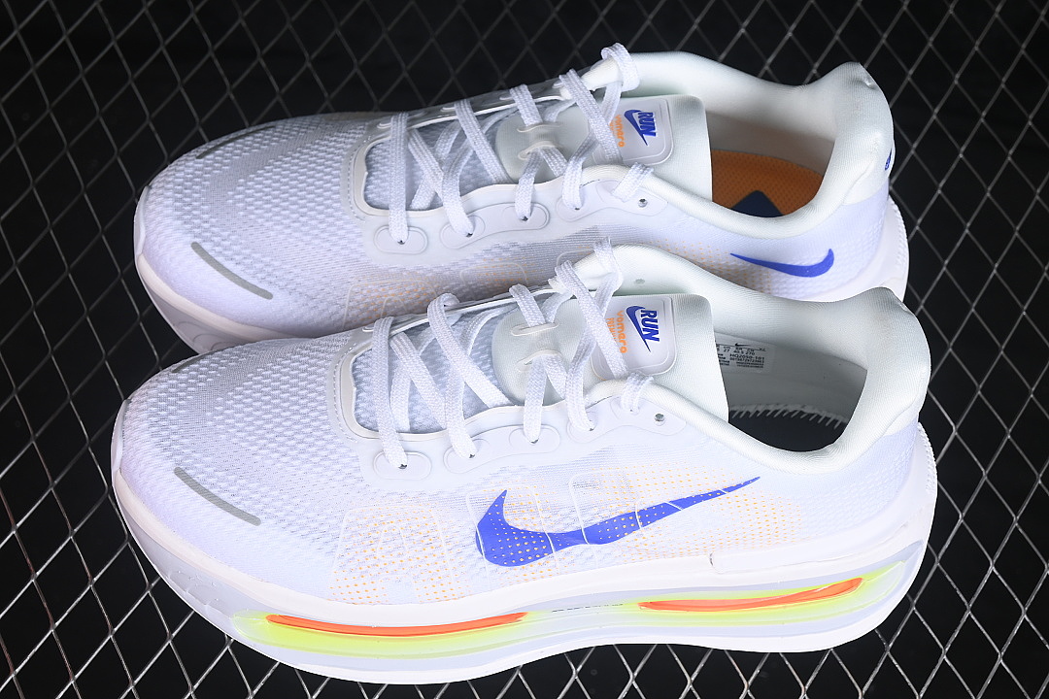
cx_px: 524
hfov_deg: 27.0
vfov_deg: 18.2
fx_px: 2185
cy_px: 350
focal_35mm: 75
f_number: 7.1
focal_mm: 50
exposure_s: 1/80
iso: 160
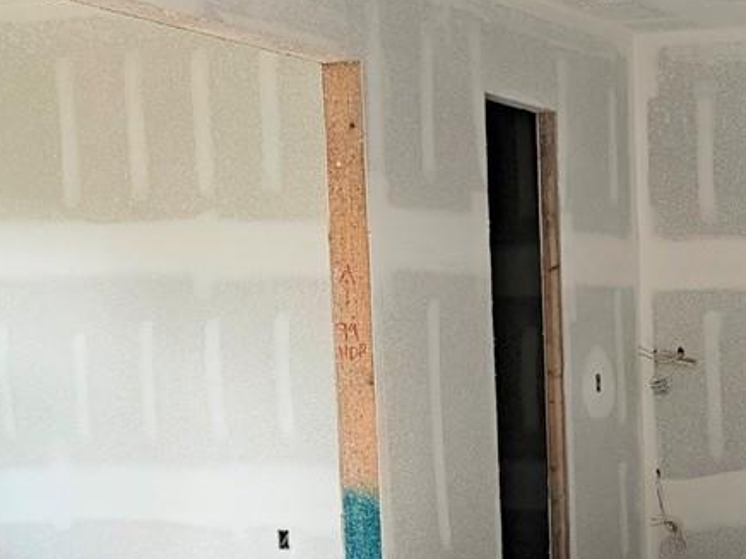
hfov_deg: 20.6
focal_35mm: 88
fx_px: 1896
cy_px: 636
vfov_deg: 16.2
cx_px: 931
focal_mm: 6.9
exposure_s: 1/267
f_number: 1.68
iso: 24
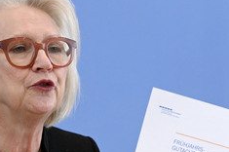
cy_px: 93
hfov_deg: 8.0
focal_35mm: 259
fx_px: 1645
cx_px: 61
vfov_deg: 5.3
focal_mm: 135
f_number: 7.1
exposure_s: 1/1250
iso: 5000
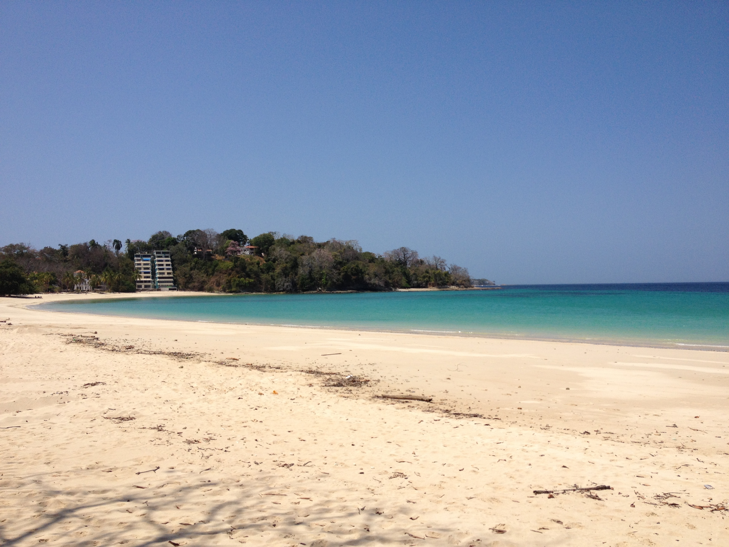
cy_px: 274
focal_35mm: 35
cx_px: 364
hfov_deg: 52.6
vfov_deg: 40.7
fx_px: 737
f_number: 2.4
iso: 50
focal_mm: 4.28
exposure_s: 1/3460
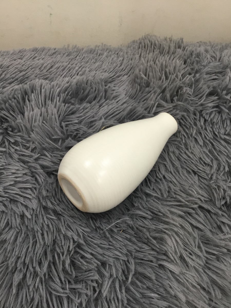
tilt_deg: -53.6
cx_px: 116
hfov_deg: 45.4
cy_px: 154
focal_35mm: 31
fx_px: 276
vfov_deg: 58.4
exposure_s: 1/33
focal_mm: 3.3
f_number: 2.4
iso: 80
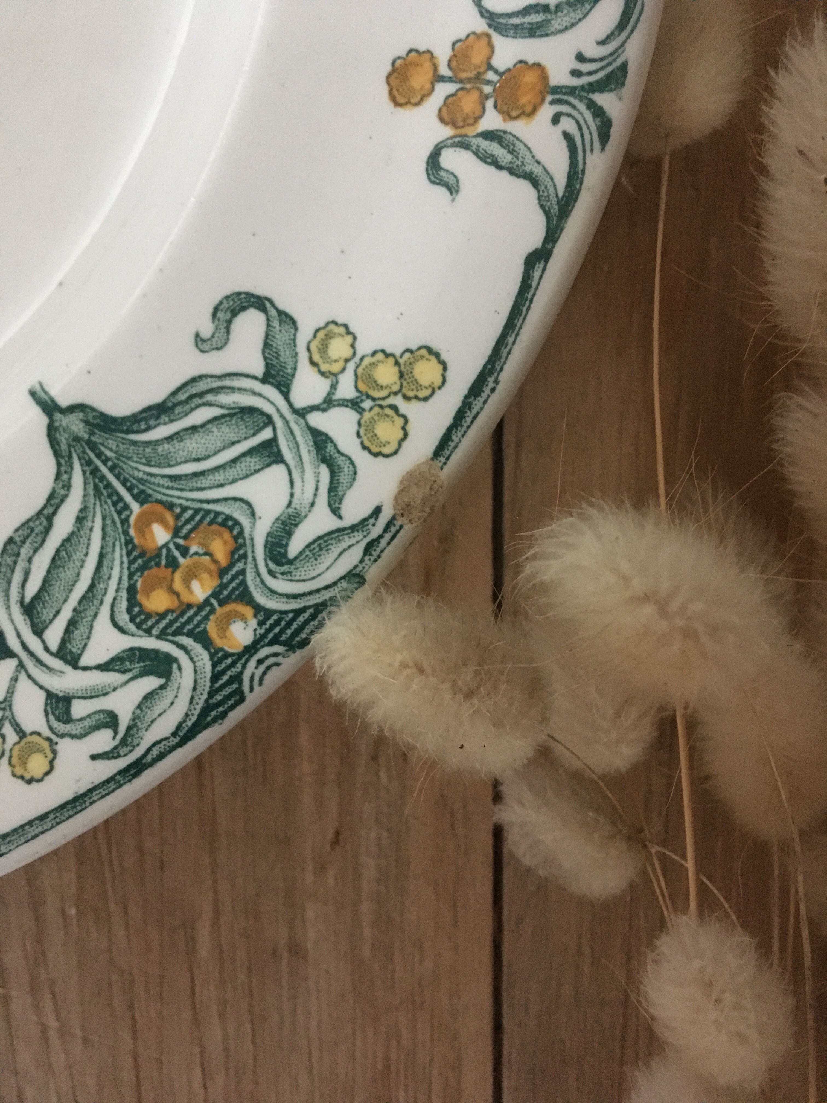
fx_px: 924
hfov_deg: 48.2
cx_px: 414
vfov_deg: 61.7
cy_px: 552
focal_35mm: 29
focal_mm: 4.15
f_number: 2.2
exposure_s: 1/17
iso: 320
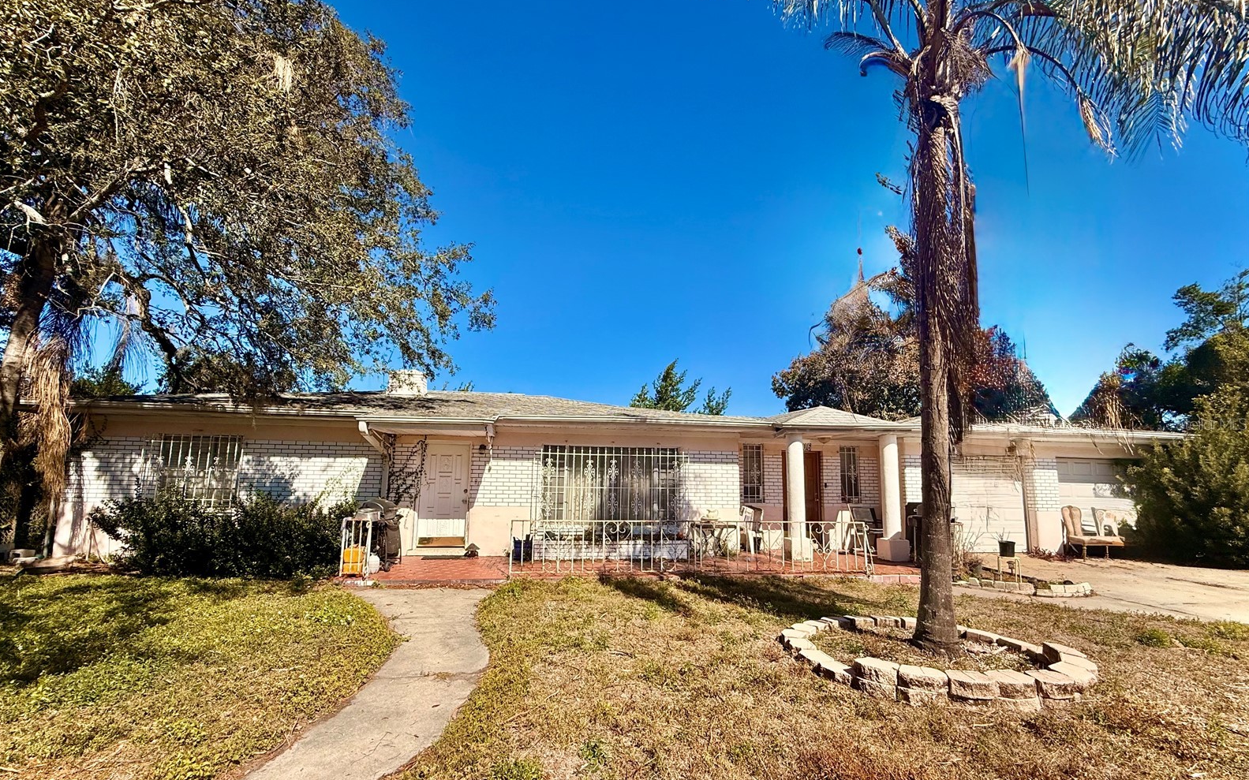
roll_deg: -0.6
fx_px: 511
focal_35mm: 15
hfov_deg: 101.5
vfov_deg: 74.6
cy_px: 424
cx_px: 619
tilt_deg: +8.5
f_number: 2.2
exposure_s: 1/2976
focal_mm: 2.22
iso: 50
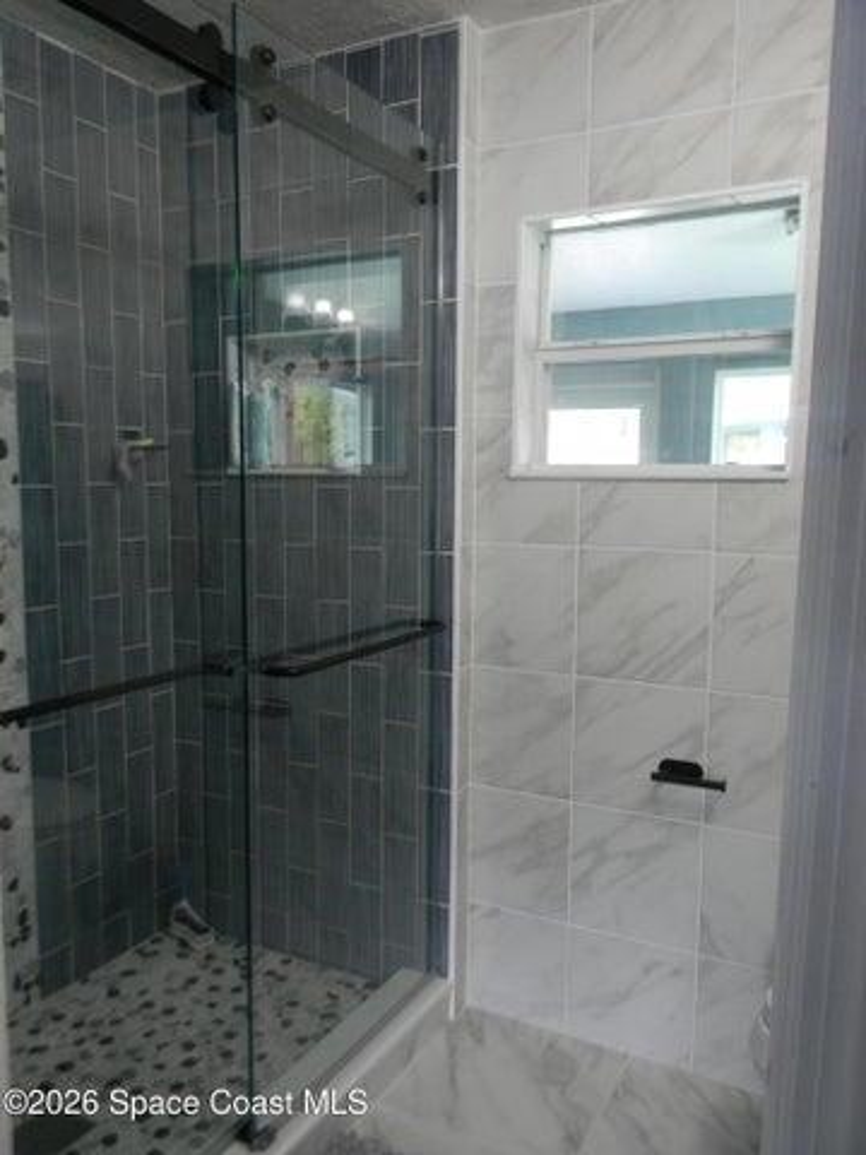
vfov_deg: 63.4
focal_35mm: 28
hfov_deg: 49.7
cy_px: 578
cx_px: 433
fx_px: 934
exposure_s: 1/30
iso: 199
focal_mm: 5
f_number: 3.5
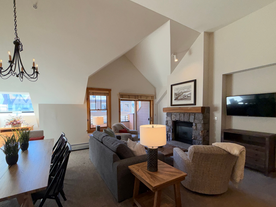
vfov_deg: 77.9
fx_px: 128
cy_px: 114
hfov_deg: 94.3
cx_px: 128
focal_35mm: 16
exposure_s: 1/120
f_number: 2.2
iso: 160
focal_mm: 2.22
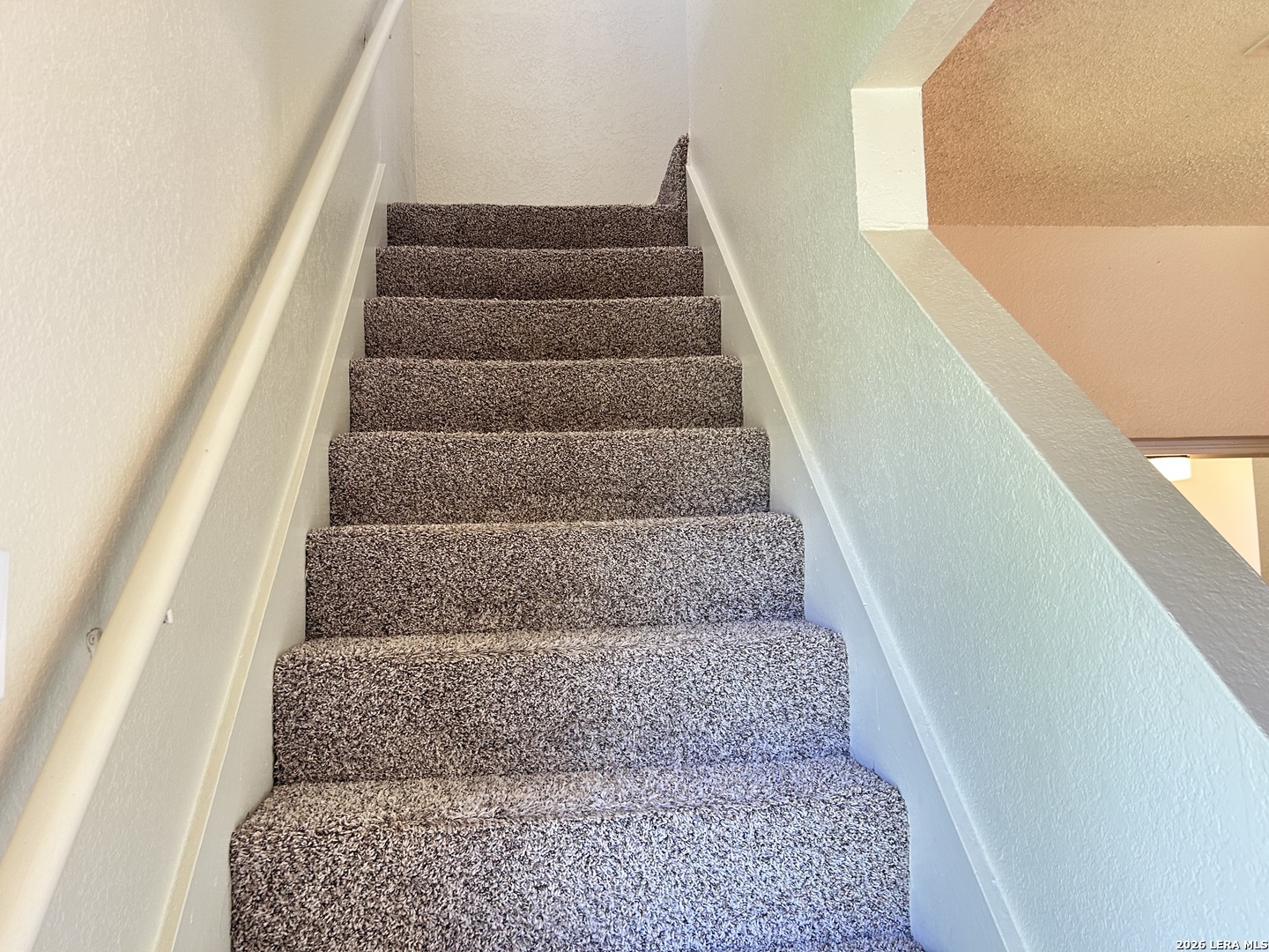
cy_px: 476
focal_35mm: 26
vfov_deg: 53.1
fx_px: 953
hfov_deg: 67.3
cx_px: 634
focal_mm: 5.7
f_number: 1.5
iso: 100
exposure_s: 1/60
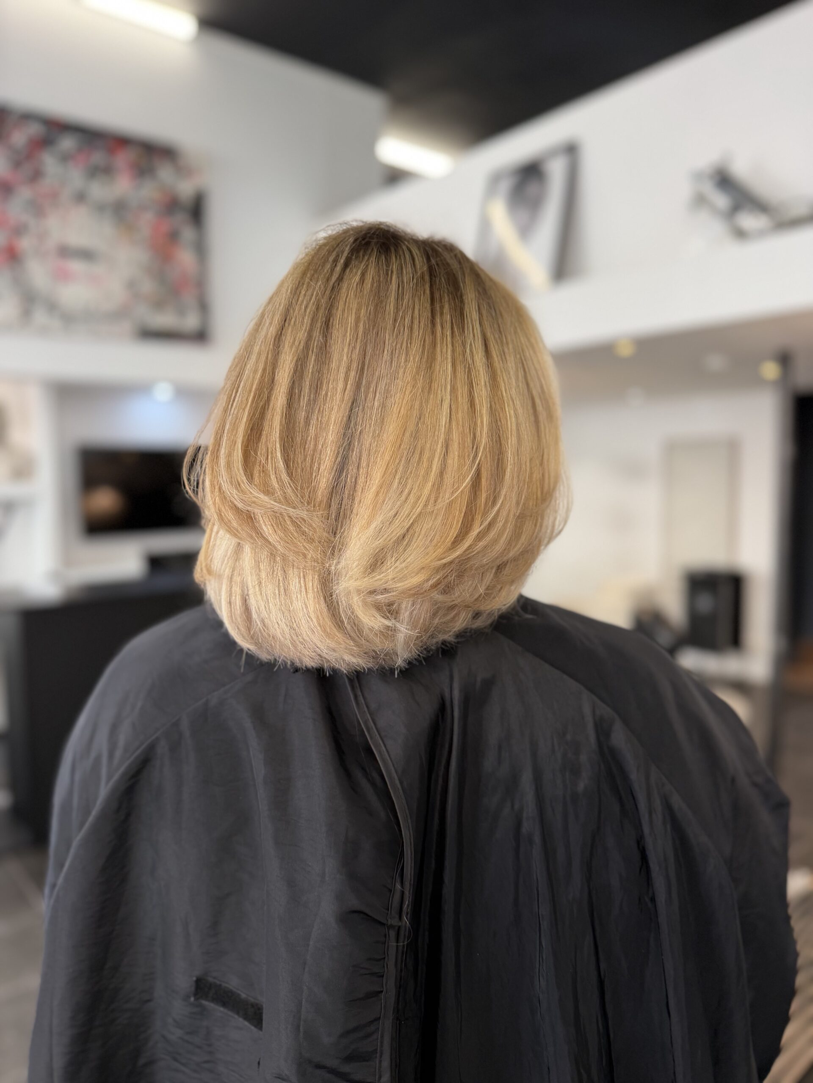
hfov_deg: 56.8
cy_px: 542
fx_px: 752
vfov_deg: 71.6
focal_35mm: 24
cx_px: 406
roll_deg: -0.5
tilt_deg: -4.0
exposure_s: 1/100
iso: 100
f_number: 1.78
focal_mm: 6.76
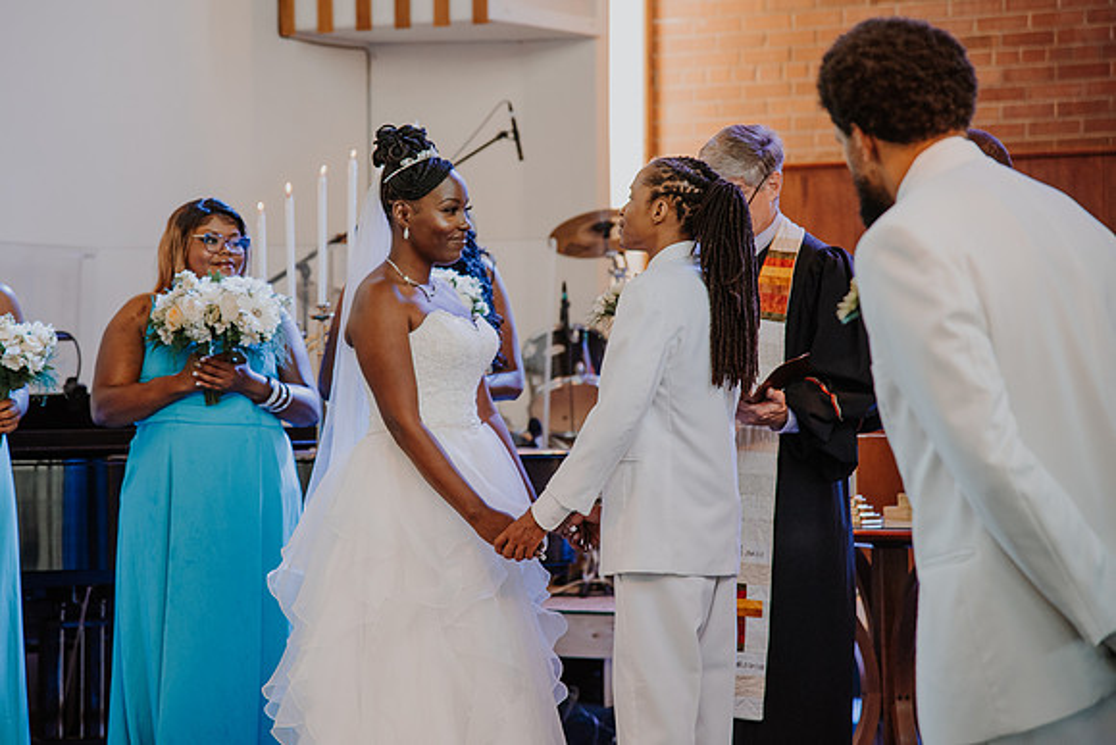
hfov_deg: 15.0
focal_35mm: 137
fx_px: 4236
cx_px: 481
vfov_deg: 10.0
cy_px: 321
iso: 1000
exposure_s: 1/125
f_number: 4
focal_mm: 120
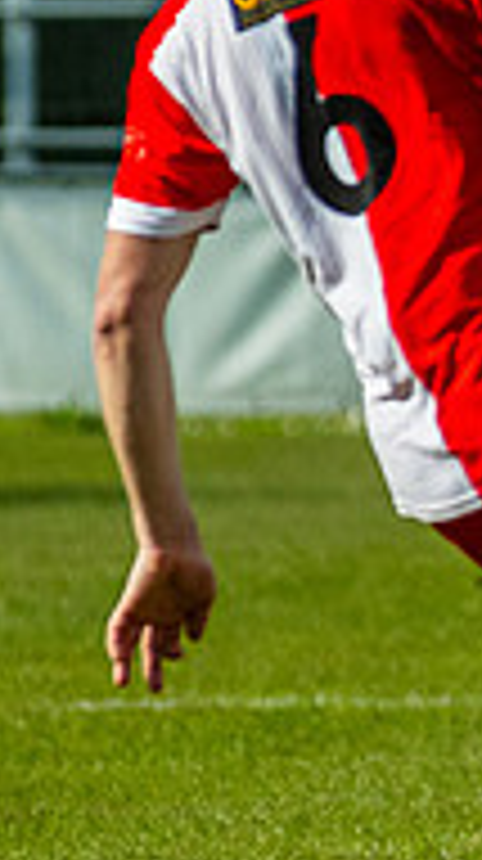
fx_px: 28011
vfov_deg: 1.8
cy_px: 261
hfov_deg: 1.0
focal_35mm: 1229
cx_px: 1469
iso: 400
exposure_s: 1/4000
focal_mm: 185
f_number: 4
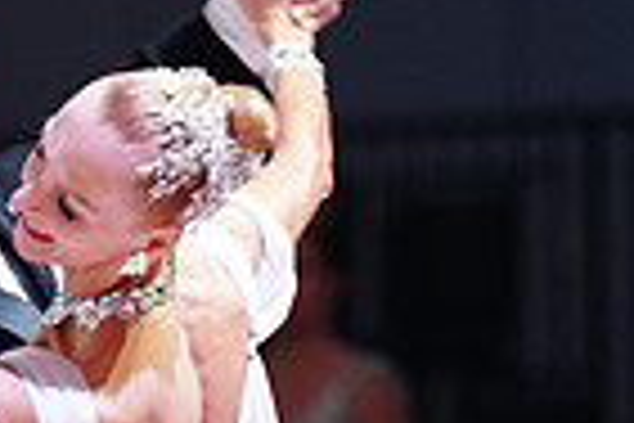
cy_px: 666
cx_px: -196
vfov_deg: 1.7
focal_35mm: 824
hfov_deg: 2.5
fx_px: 14510
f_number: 3.5
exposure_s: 1/200
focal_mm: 200
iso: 1600
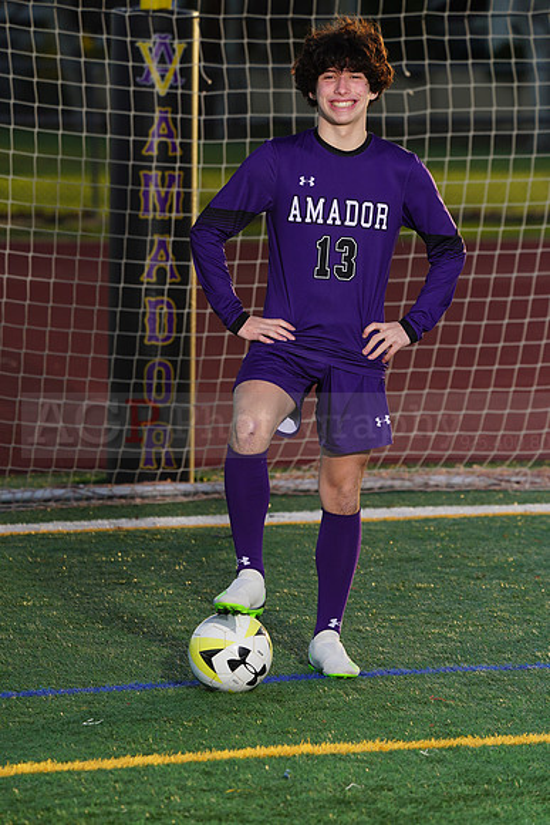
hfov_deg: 5.7
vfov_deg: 8.5
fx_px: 5519
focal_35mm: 241
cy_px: 412
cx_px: 275
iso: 100
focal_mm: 241
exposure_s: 1/200
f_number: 7.1
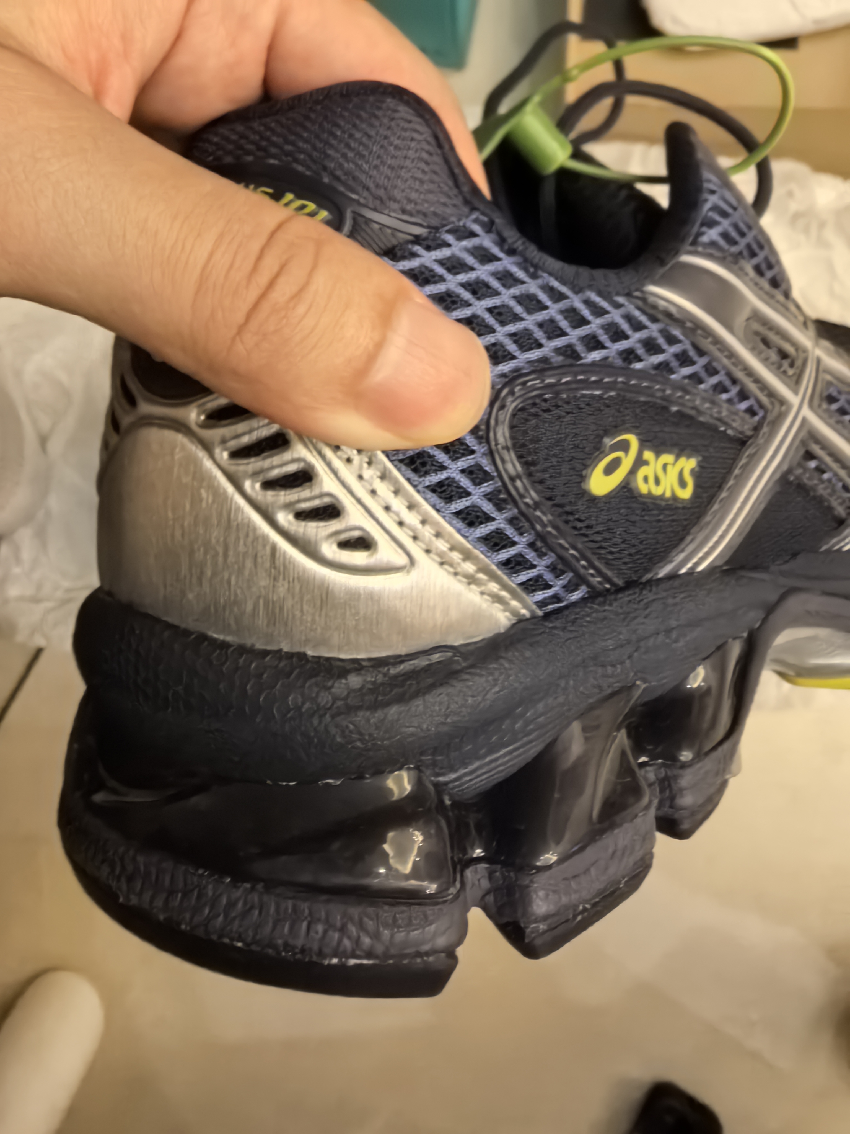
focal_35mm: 27
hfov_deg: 51.4
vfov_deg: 65.3
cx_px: 425
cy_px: 567
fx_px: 884
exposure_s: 1/33.3
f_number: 2.2
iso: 800
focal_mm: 1.95
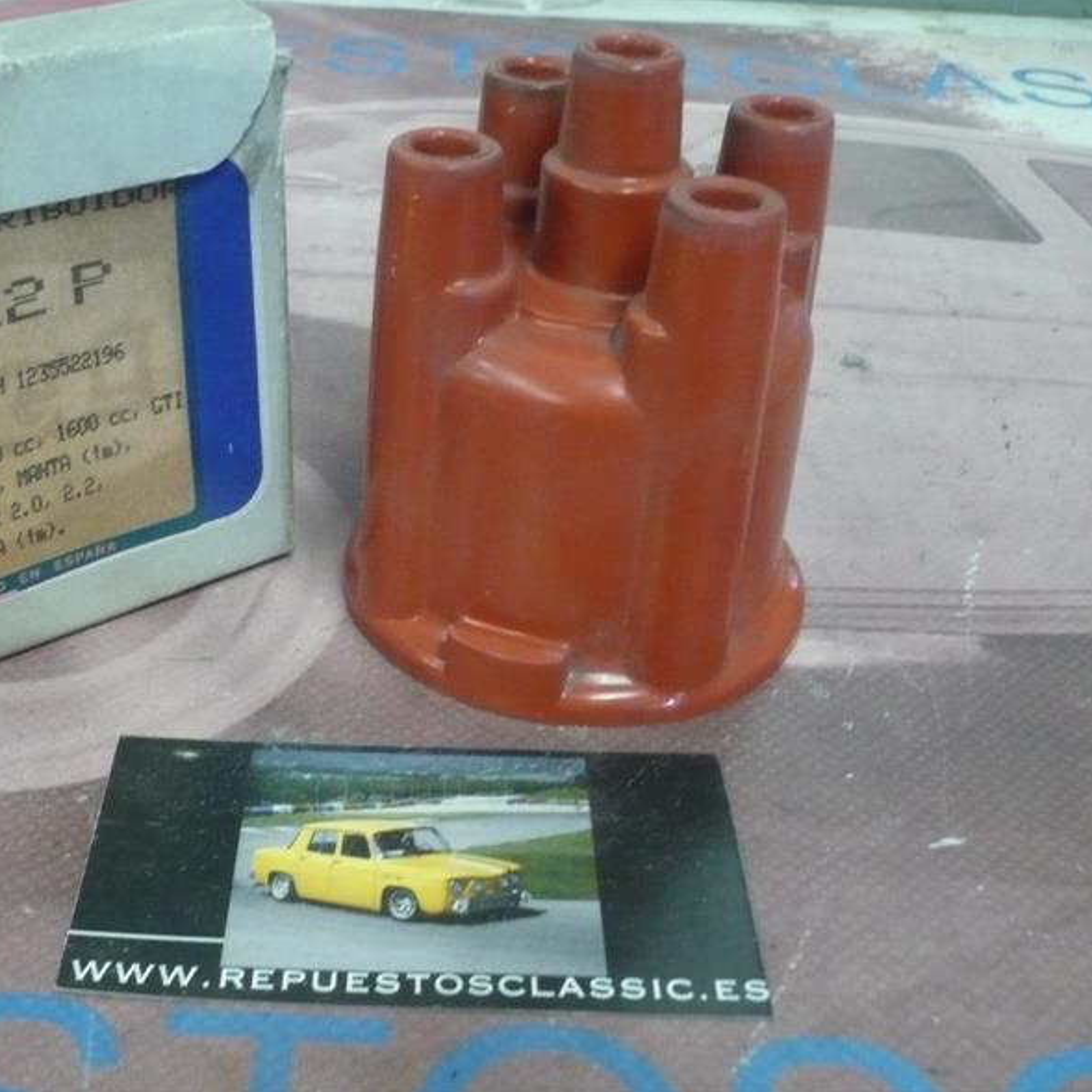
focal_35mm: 42
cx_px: 397
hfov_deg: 39.7
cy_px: 540
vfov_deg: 40.0
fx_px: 1499
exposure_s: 1/30
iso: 400
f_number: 2.8
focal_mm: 5.8
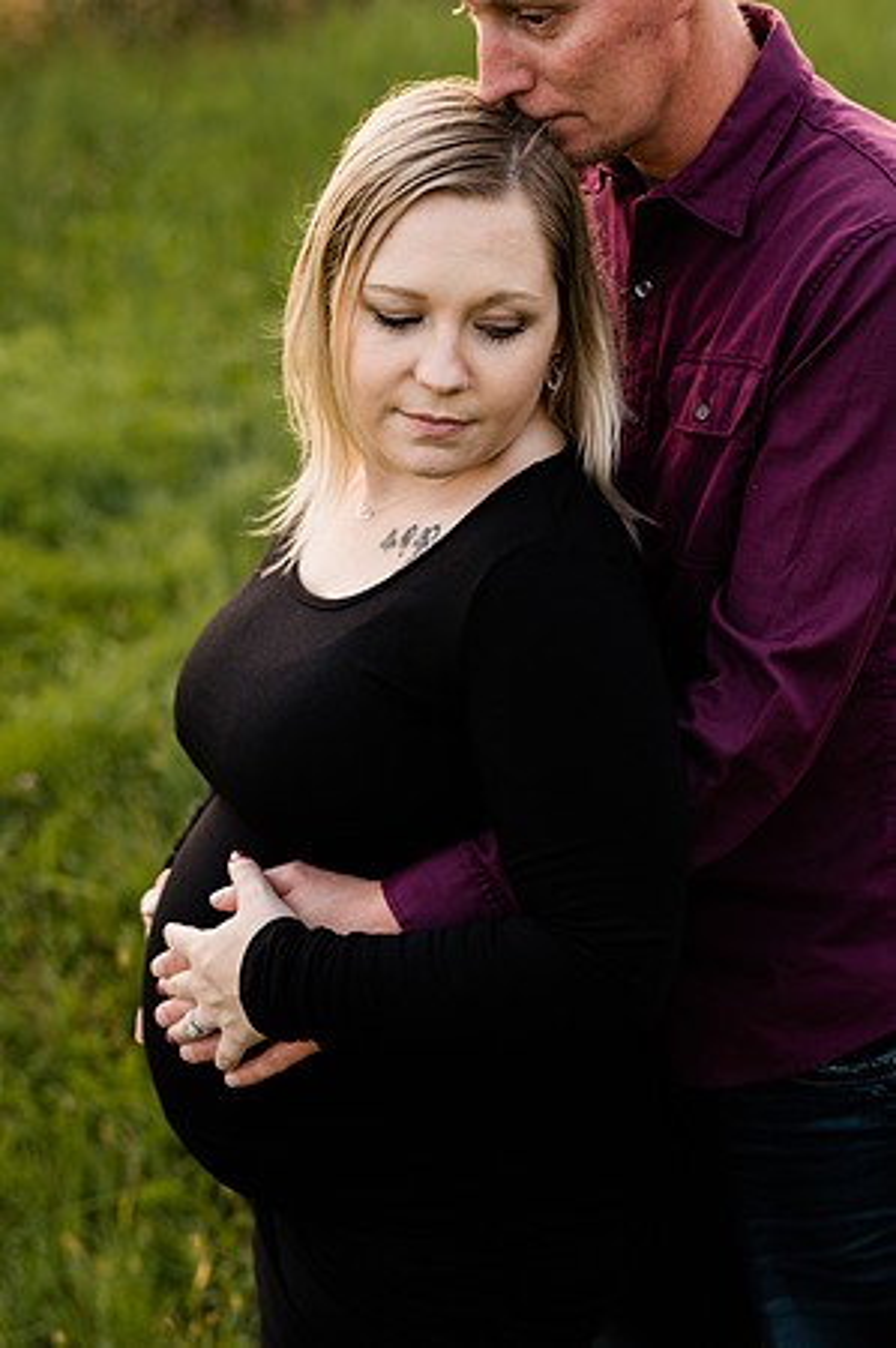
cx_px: 448
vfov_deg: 34.5
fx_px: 2170
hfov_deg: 23.3
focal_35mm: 58
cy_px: 674
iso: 400
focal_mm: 58
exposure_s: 1/200
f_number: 3.2
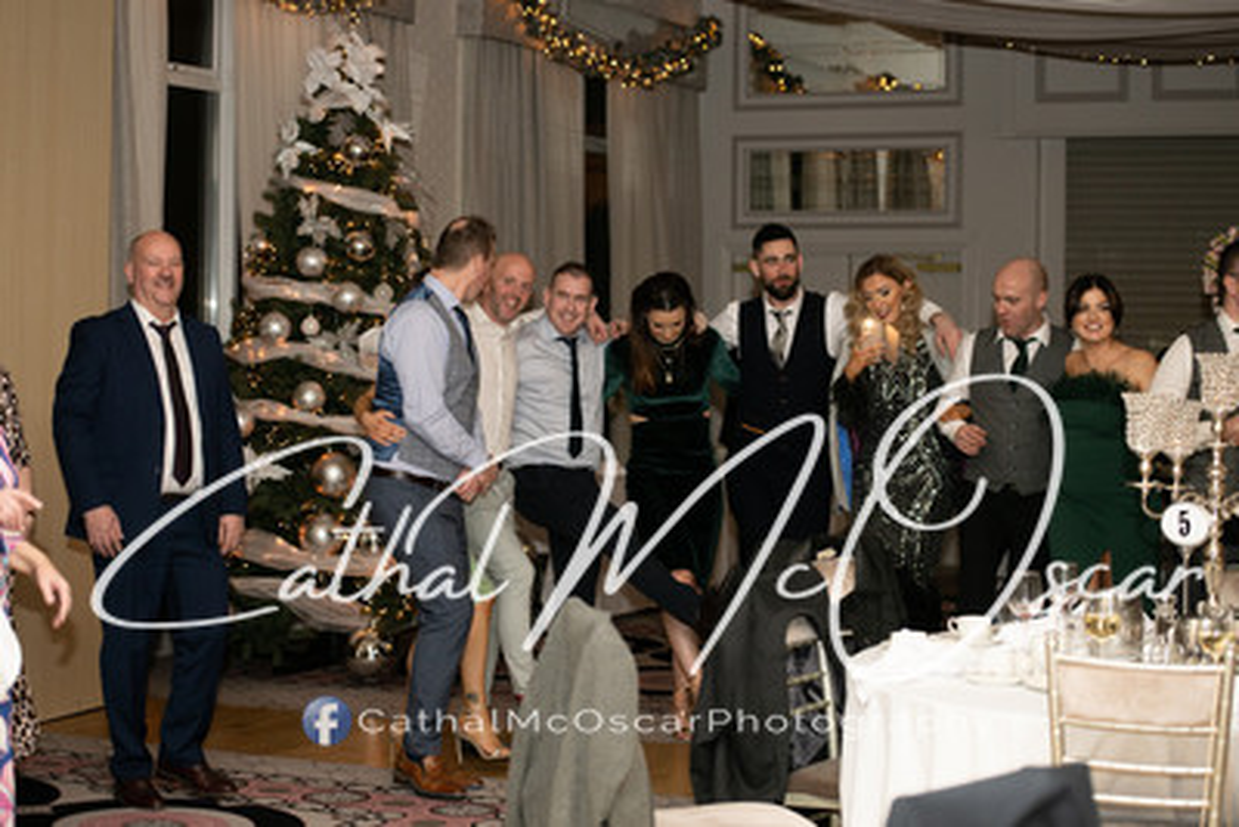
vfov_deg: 13.7
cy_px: 414
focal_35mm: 100
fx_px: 3443
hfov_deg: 20.4
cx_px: 620
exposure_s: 1/200
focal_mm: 100
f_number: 2.8
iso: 400
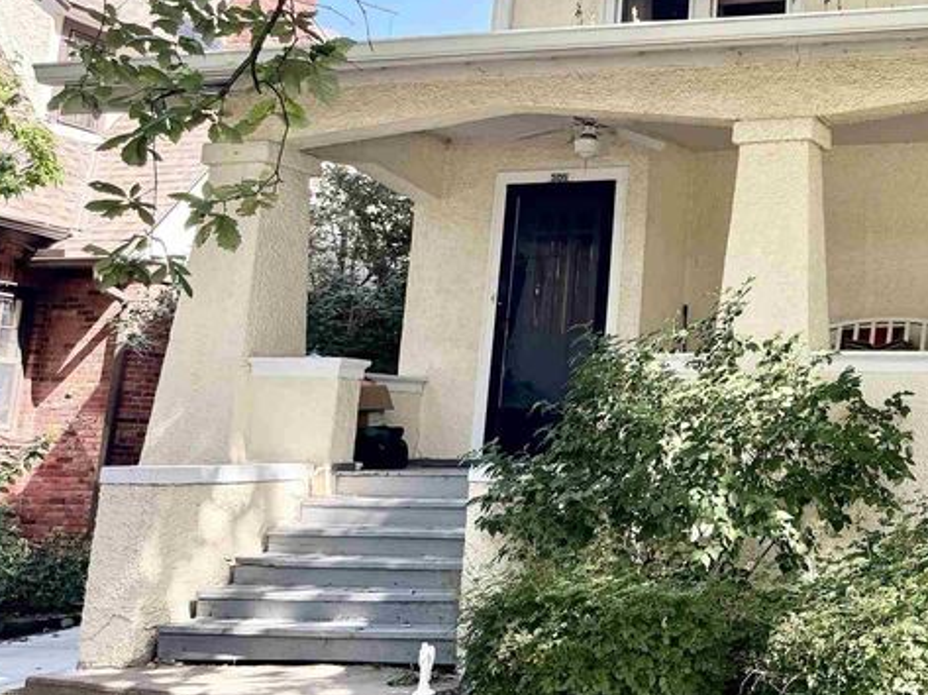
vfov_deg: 27.5
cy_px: 161
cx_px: 975
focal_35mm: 52
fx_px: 1393
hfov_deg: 33.1
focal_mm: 6.76
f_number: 1.78
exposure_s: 1/660
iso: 100
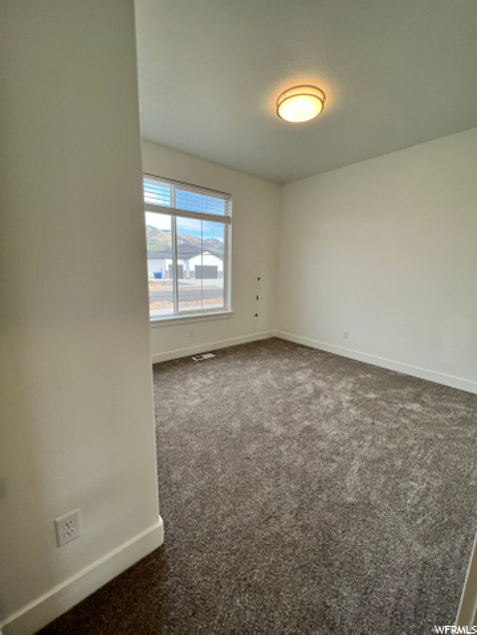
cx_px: 238
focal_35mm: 13
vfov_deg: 106.2
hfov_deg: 89.9
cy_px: 318
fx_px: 239
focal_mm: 1.57
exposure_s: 1/120
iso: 40
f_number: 1.8
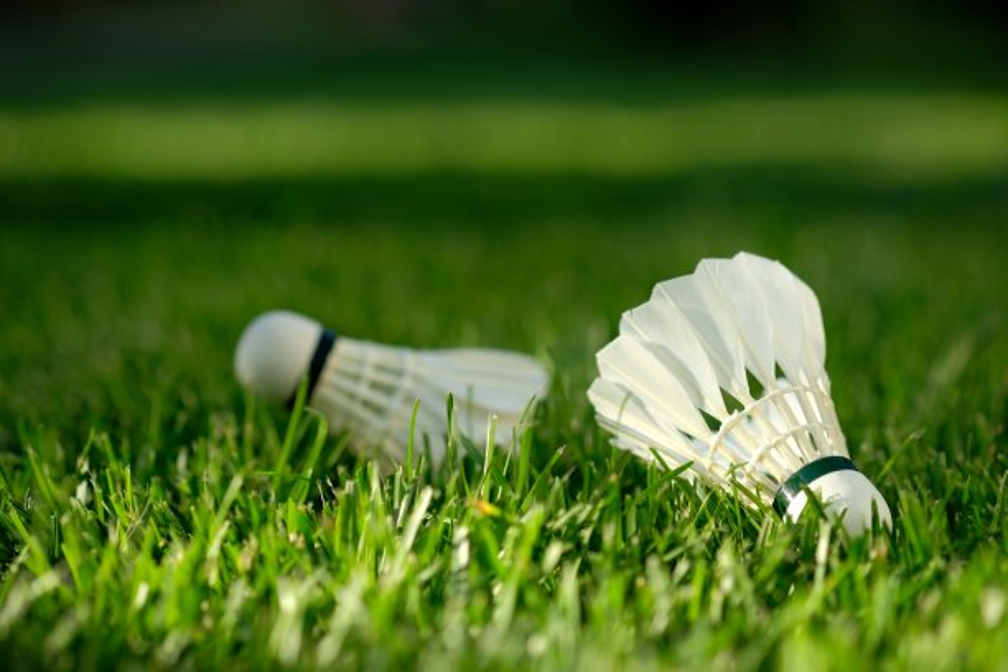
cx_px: 504
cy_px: 336
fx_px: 2520
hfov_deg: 22.6
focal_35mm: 90
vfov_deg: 15.2
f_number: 2.8
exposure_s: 1/1000
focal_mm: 60
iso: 200
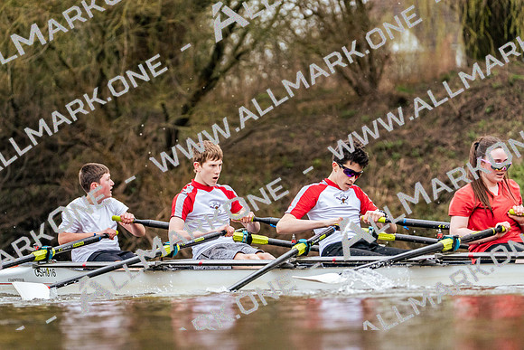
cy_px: 175
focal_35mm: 318
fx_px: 4630
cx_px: 262
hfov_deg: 6.5
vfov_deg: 4.3
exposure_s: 1/2000
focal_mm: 318
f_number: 6.3
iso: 4000
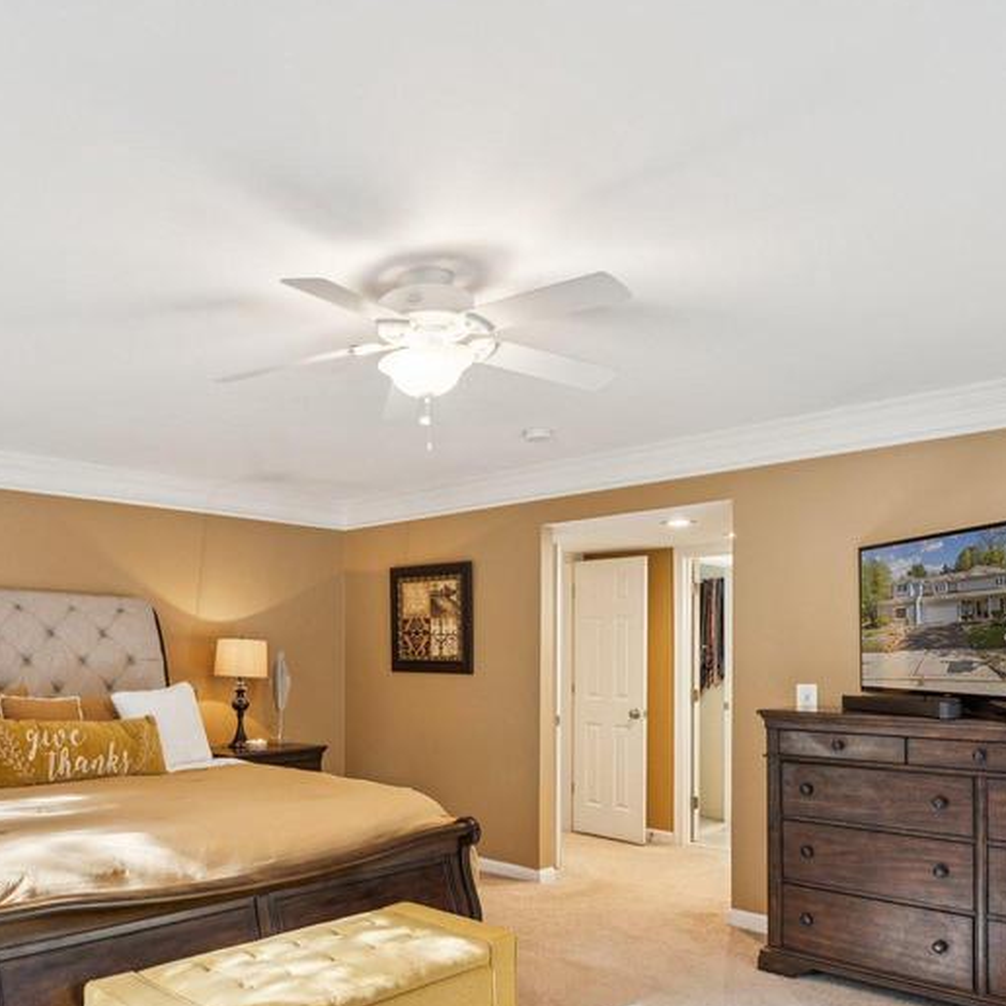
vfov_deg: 58.0
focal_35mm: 27
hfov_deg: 57.7
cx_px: 331
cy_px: 656
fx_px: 888
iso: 200
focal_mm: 16
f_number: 8
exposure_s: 1/4
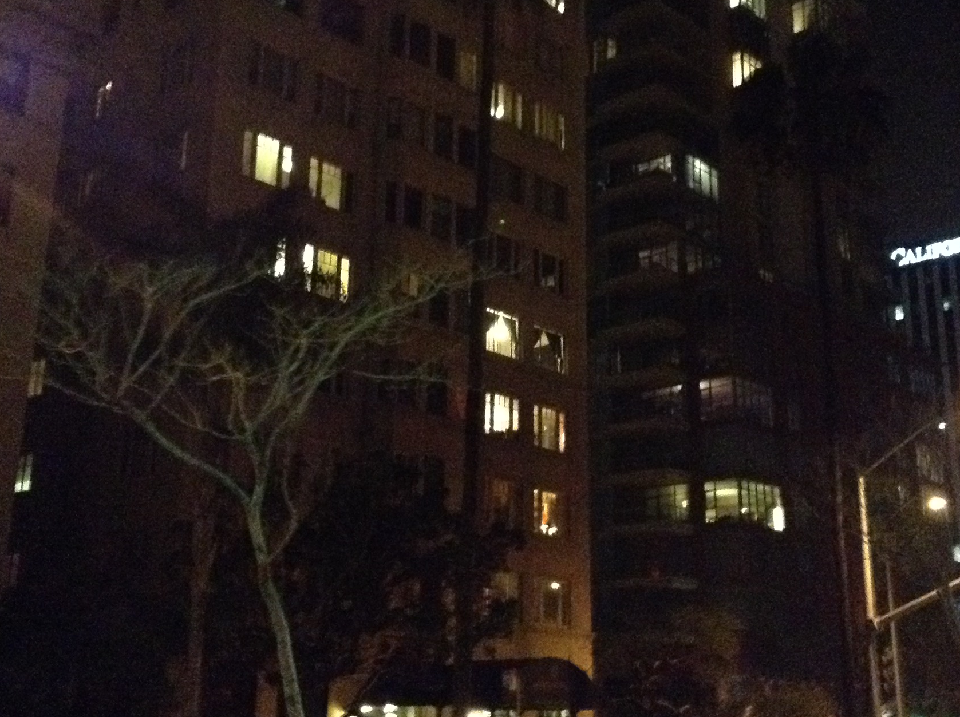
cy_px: 274
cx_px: 492
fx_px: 1412
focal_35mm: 51
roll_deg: -3.2
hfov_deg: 37.5
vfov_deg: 28.4
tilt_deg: +20.1
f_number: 2.4
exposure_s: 1/15
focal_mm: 3.3
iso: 640
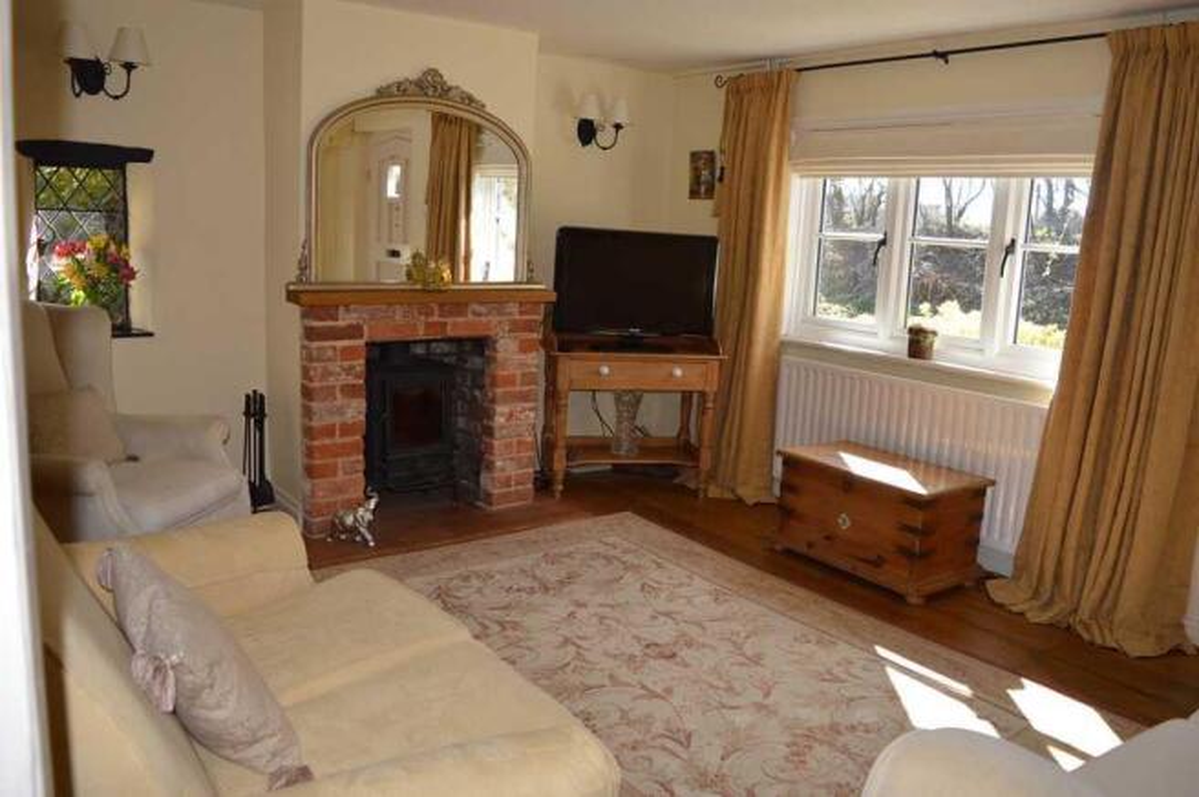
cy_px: 398
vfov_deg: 47.8
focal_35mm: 27
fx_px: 898
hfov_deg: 67.4
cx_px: 600
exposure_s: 1/125
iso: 160
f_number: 4
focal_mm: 18
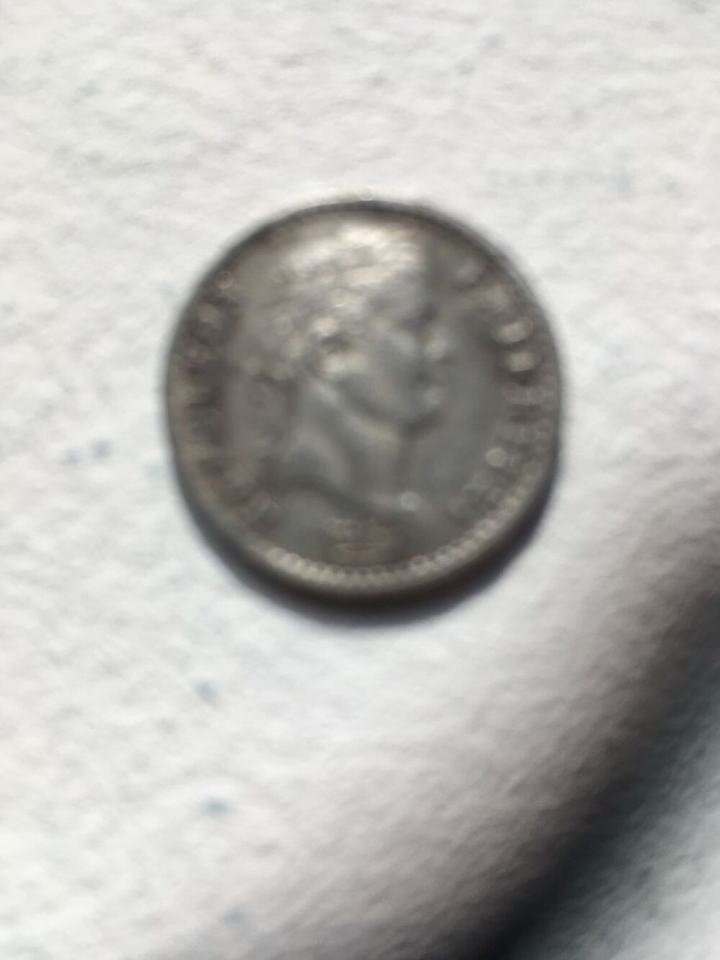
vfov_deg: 61.7
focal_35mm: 29
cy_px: 480
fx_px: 804
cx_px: 360
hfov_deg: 48.2
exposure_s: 1/927
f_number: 2.2
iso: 25
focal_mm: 4.15
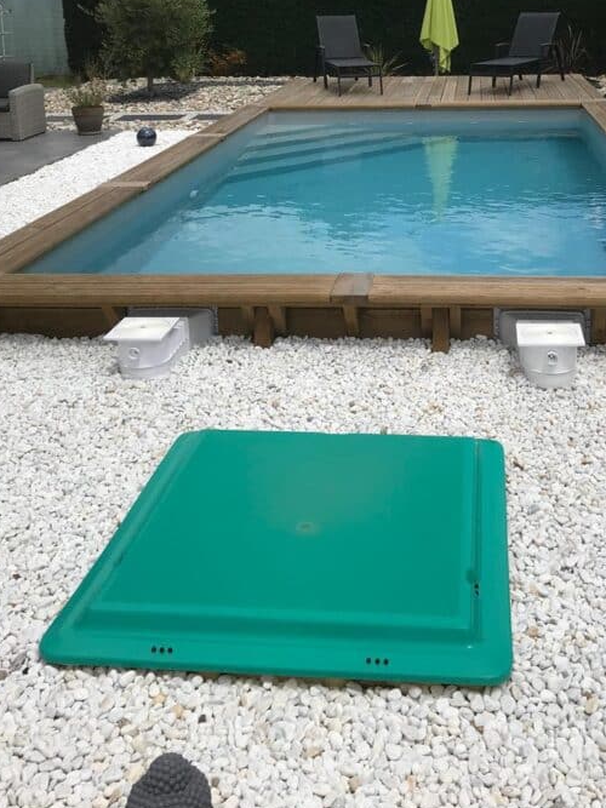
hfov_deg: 33.4
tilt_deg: -11.5
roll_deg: +2.0
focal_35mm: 43
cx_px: 373
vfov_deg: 42.5
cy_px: 202
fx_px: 1004
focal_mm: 3.99
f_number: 1.8
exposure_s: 1/3831
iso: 20
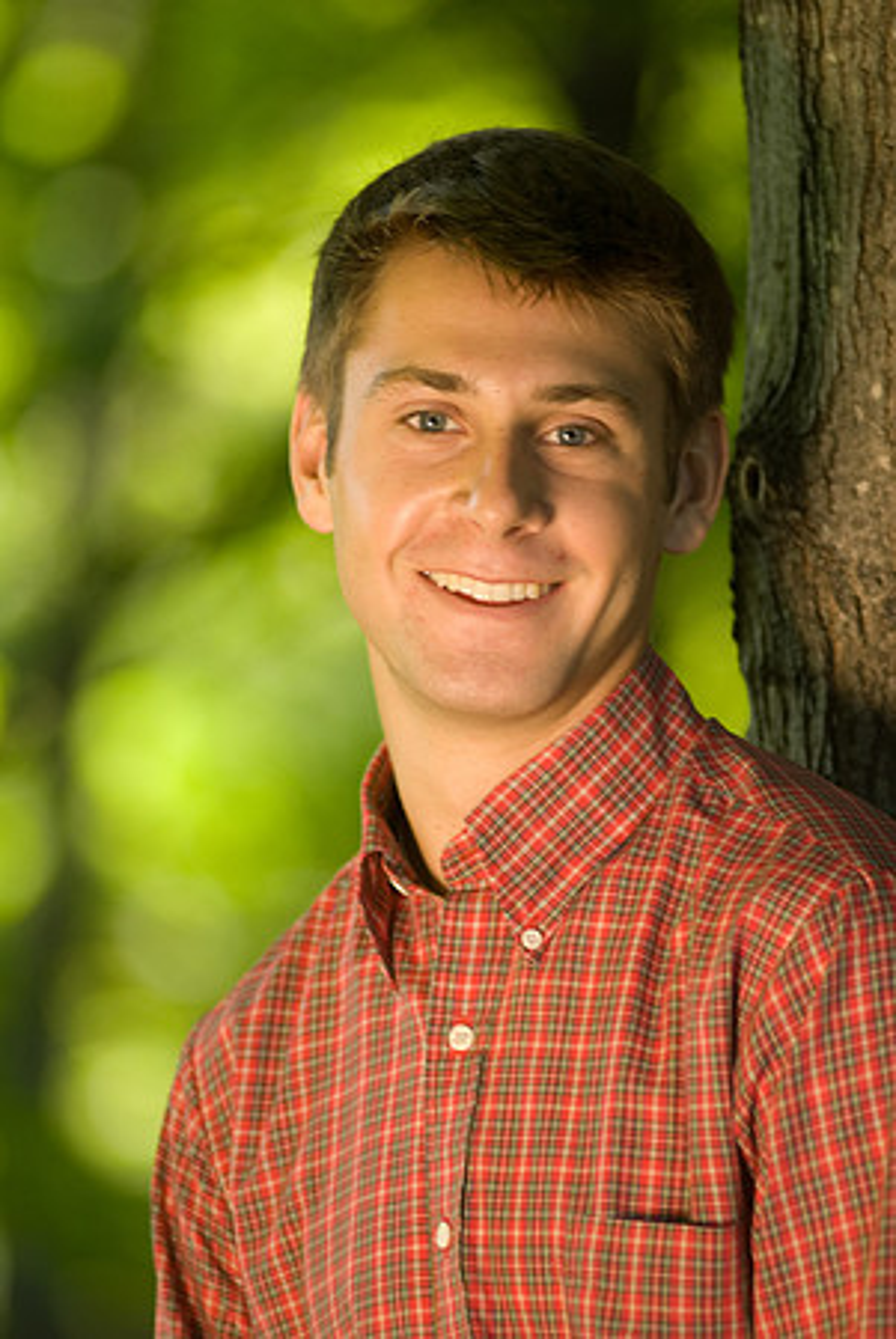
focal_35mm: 300
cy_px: 670
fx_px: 11173
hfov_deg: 4.6
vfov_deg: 6.9
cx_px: 448
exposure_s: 1/160
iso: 200
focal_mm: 200
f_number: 2.8
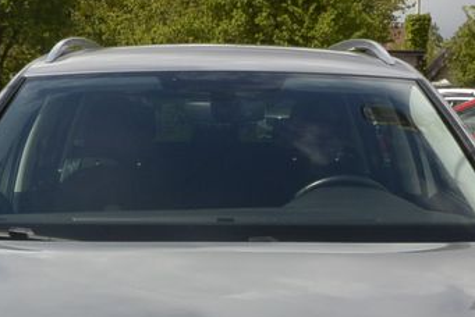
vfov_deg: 15.6
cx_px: 219
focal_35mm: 81
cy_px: 466
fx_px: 1070
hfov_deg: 25.0
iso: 160
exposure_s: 1/250
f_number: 14
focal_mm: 10
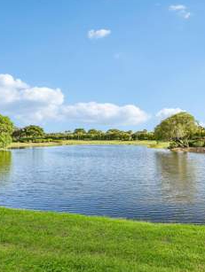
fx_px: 195
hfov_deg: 53.5
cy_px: 137
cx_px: 147
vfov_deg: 69.9
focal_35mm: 25
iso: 1250
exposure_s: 1/2500
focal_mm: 16.5
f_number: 8
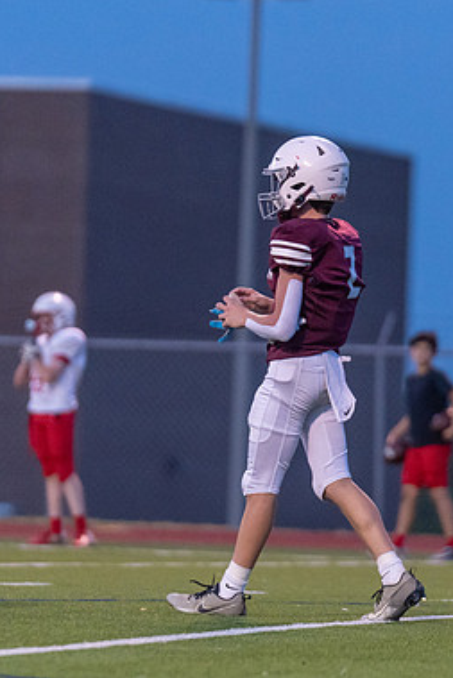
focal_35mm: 421
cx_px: 335
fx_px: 7939
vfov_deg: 4.9
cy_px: 339
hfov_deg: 3.3
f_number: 2.8
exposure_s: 1/1250
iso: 3200
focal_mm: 200
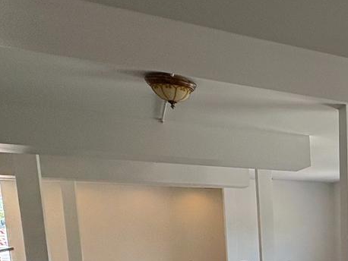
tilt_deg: -7.4
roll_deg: +1.2
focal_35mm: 44
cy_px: 285
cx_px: 437
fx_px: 443
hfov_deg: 33.3
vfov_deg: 29.7
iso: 64
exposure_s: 1/168
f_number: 2.2
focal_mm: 2.22
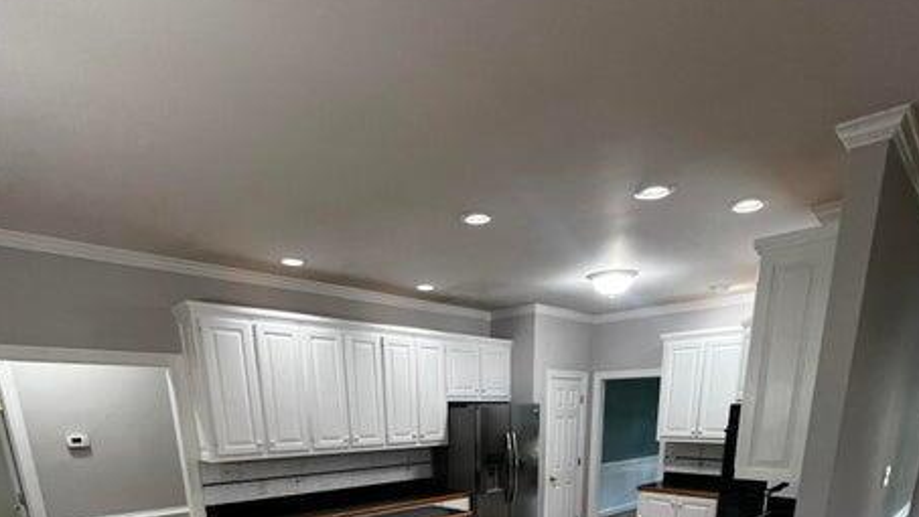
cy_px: 553
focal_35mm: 20
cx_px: 479
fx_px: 487
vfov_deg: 44.4
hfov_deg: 86.6
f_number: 1.8
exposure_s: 1/60
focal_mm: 1.57
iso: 200
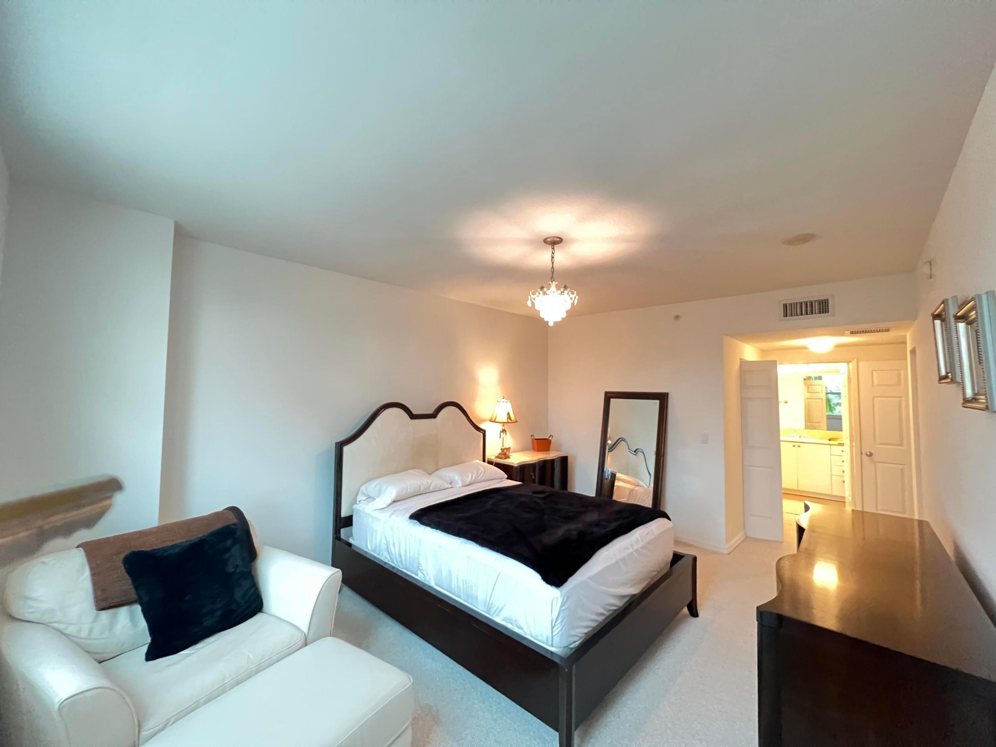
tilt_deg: +0.9
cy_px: 374
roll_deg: -0.3
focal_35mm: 13
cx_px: 498
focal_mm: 1.57
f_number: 1.8
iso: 1000
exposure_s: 1/30
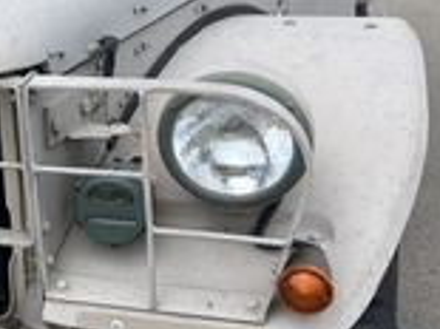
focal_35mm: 75
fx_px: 953
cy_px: 102
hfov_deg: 24.5
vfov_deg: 19.5
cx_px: -26
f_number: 1.8
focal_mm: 3
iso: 25
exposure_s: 1/1311
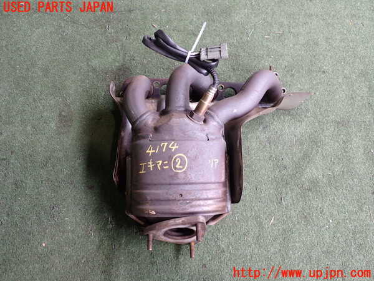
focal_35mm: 30
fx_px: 324
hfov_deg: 60.0
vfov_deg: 46.8
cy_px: 140
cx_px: 187
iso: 200
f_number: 2.3
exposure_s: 1/80
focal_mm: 5.4
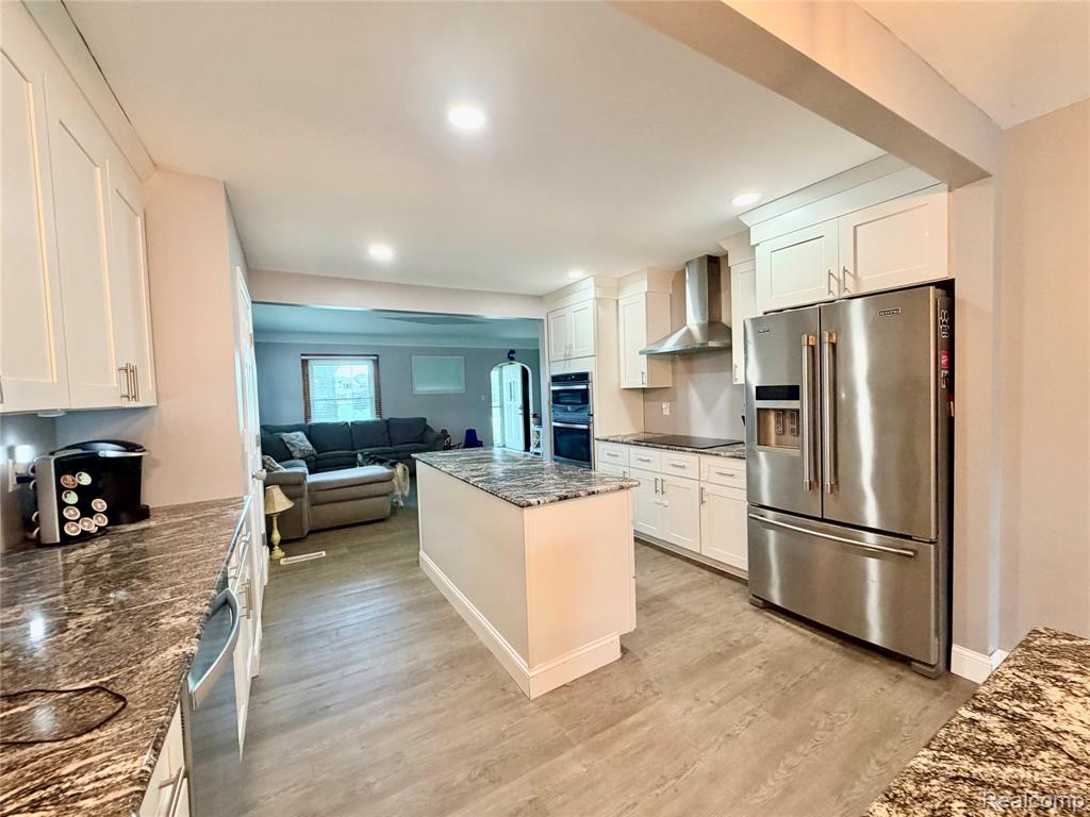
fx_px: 441
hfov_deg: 102.1
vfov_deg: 85.7
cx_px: 545
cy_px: 408
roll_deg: +1.9
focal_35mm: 14
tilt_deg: -2.8
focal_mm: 2.22
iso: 200
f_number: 2.2
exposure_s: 1/60
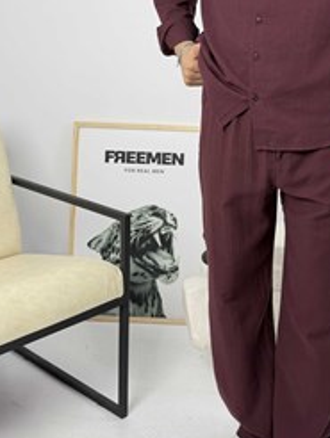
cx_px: 285
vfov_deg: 35.8
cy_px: 102
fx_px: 660
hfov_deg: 27.3
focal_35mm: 52
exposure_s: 1/121
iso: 100
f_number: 1.78
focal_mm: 6.76
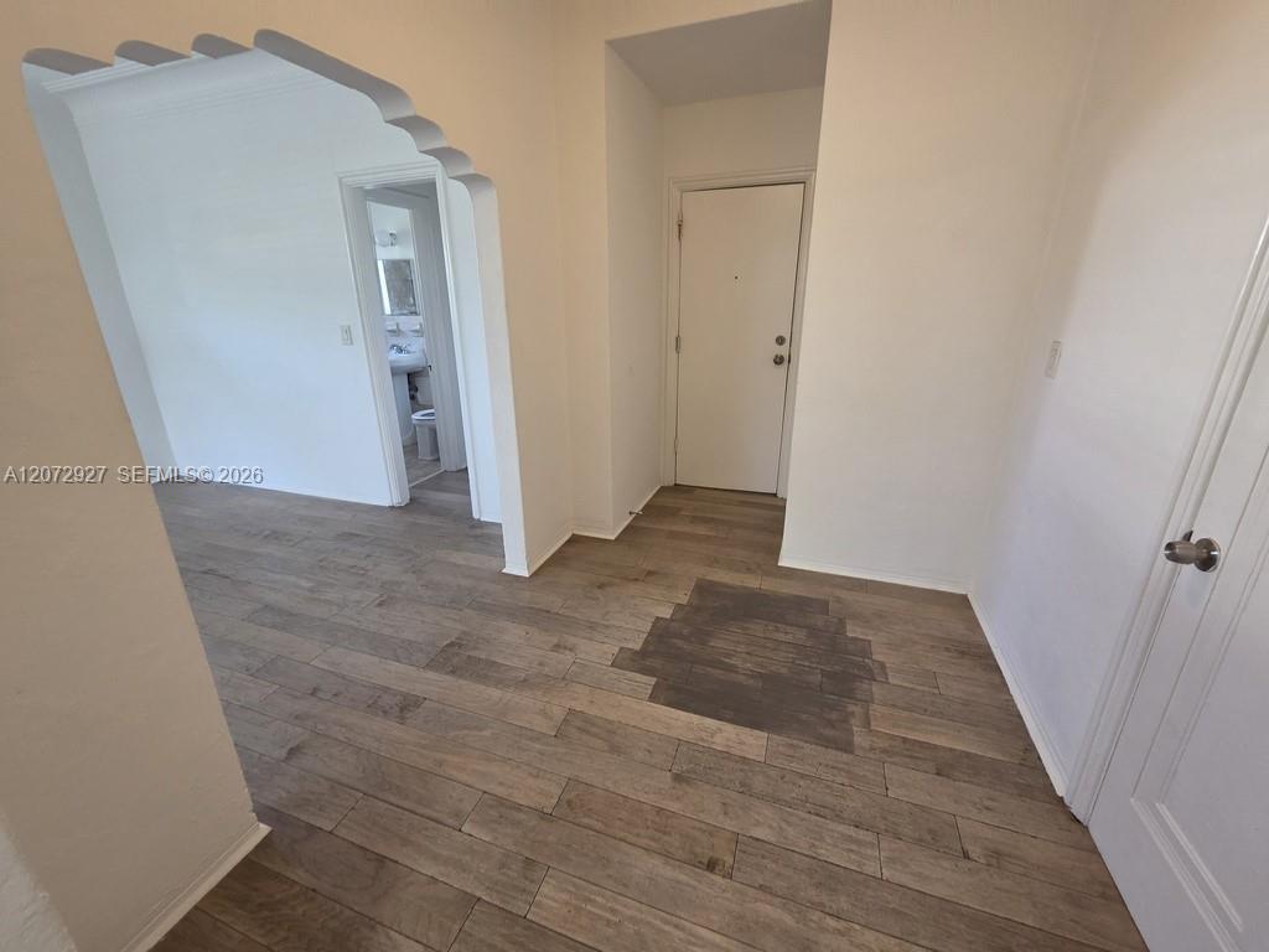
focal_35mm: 13
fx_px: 477
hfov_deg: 106.2
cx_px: 634
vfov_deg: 89.9
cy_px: 476
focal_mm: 2.2
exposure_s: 1/60
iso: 250
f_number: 2.2
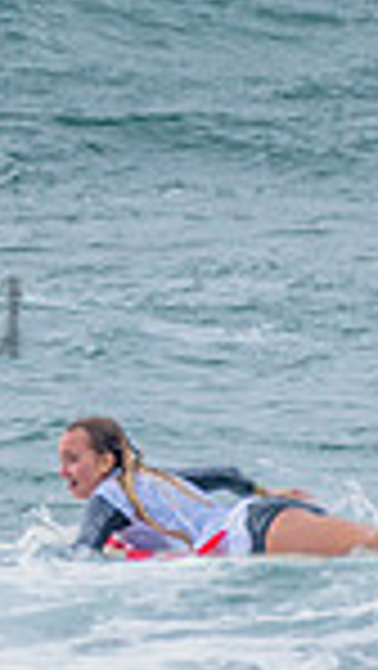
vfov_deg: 1.0
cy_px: 278
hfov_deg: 0.6
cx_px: -410
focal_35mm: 2104
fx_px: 37427
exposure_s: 1/2000
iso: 640
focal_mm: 500
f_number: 5.6
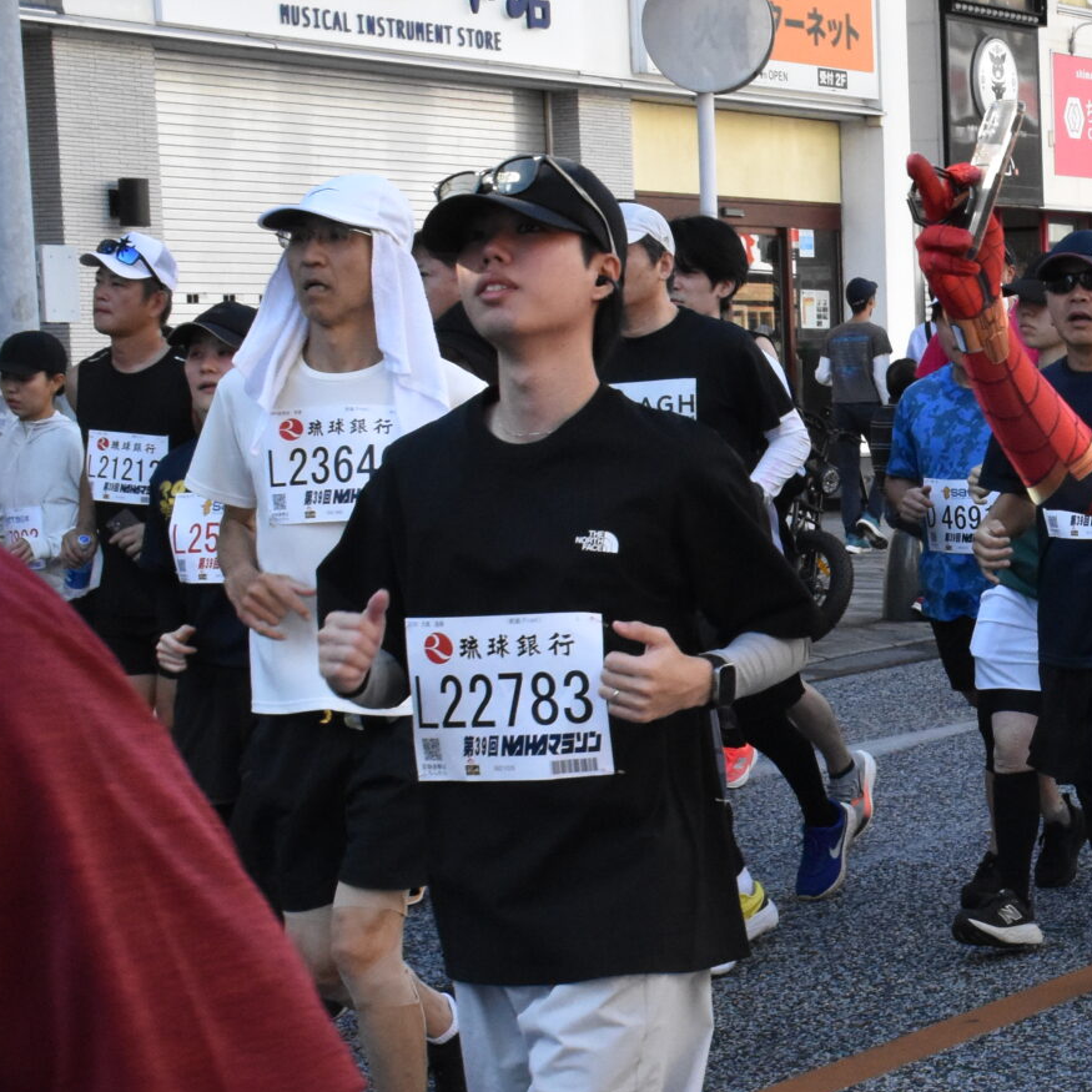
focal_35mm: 97
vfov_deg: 17.9
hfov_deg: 17.1
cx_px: 1318
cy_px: 724
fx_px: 3462
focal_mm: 26
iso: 2500
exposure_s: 1/500
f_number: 11
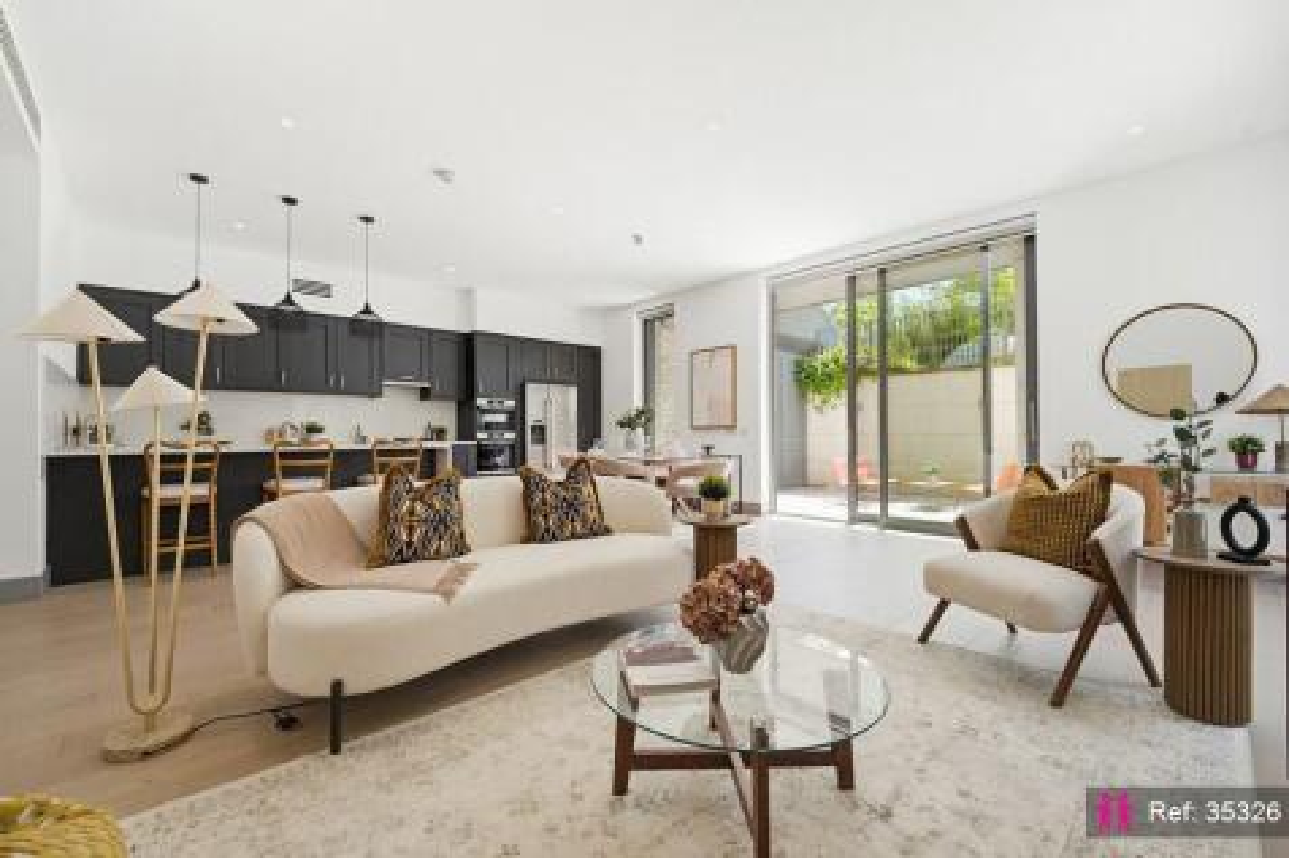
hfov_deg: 104.3
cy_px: 429
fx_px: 501
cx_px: 644
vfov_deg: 81.2
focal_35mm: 14
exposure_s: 1/6
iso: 320
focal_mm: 14
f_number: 8
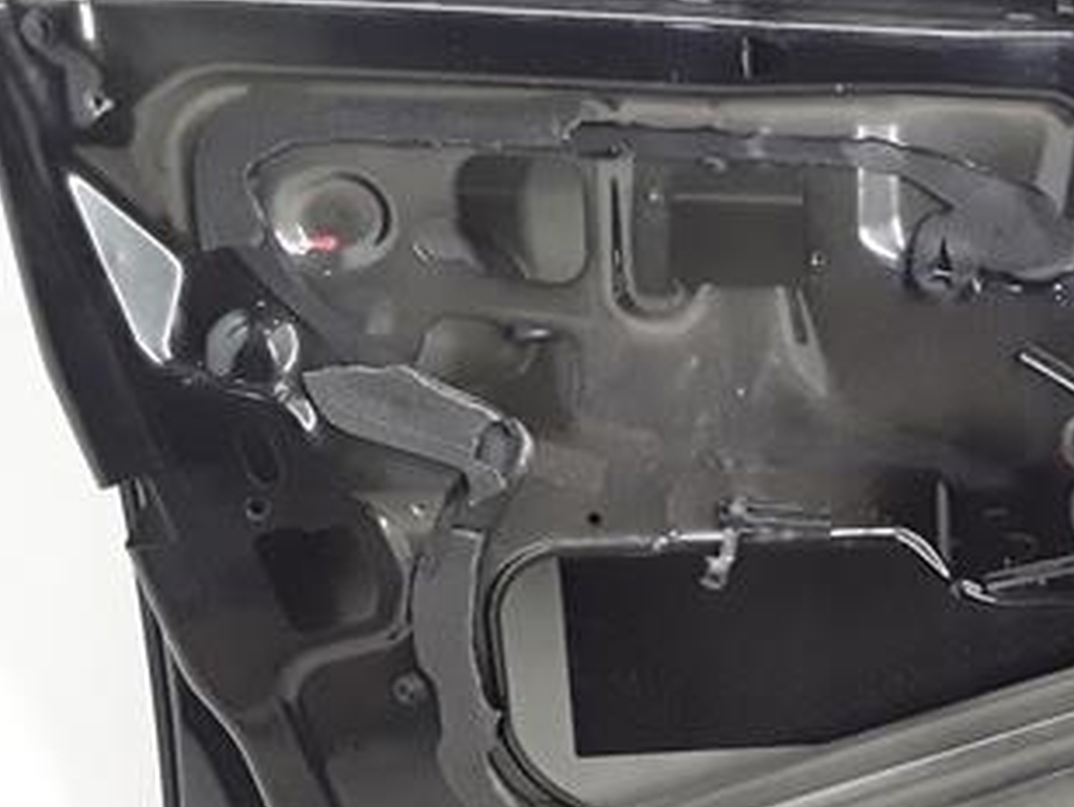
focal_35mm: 58
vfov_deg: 25.2
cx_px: 998
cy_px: 473
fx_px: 1800
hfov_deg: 31.4
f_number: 1.9
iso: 125
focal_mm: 2.91
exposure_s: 1/50
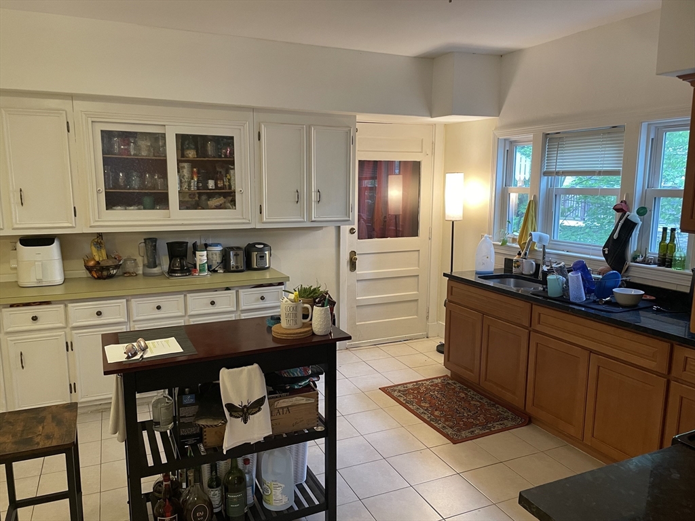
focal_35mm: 26
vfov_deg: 53.1
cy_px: 260
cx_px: 348
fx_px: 522
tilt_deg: -8.9
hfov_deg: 67.3
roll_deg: -0.6
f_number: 1.6
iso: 200
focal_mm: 4.2
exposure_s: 1/60
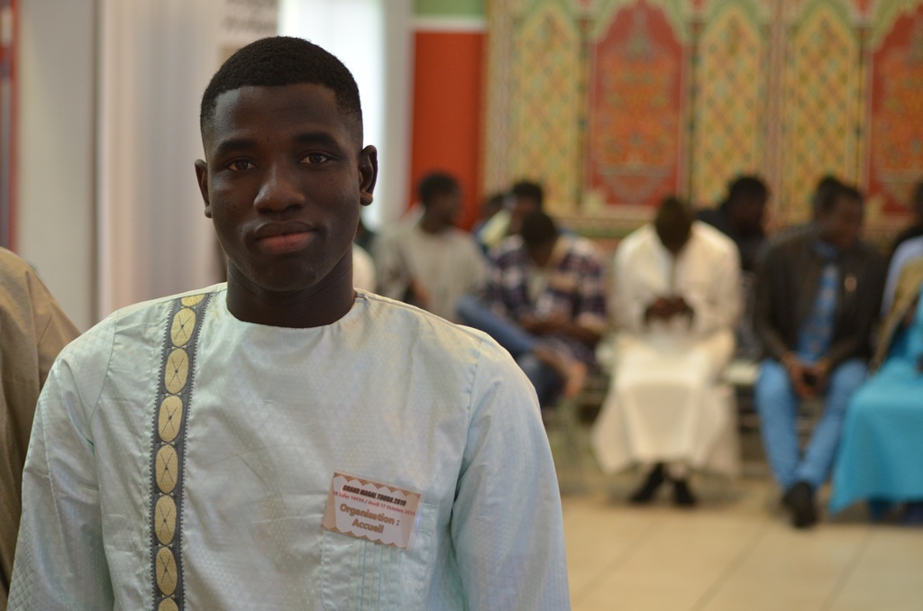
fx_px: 2686
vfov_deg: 13.0
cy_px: 306
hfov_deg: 19.5
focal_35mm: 105
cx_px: 462
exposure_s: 1/125
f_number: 4
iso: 1000
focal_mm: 70
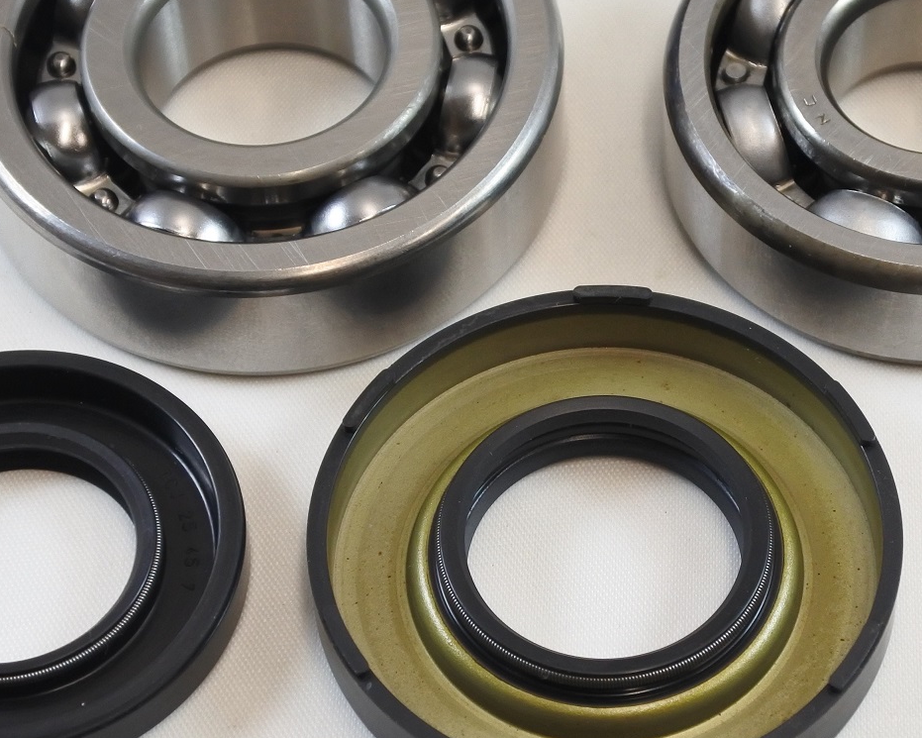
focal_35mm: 86
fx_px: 2347
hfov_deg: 22.2
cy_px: 333
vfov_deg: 17.9
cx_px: 495
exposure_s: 1/125
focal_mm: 18.4
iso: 500
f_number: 4.5
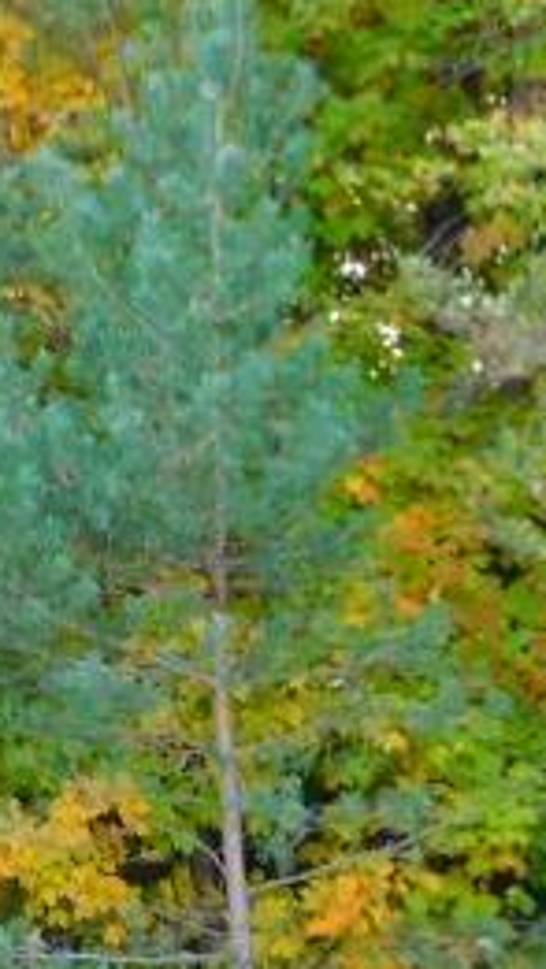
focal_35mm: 120
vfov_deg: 17.8
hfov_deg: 9.9
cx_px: -201
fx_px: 3086
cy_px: 683
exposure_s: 1/25
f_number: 3.7
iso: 400
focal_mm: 8
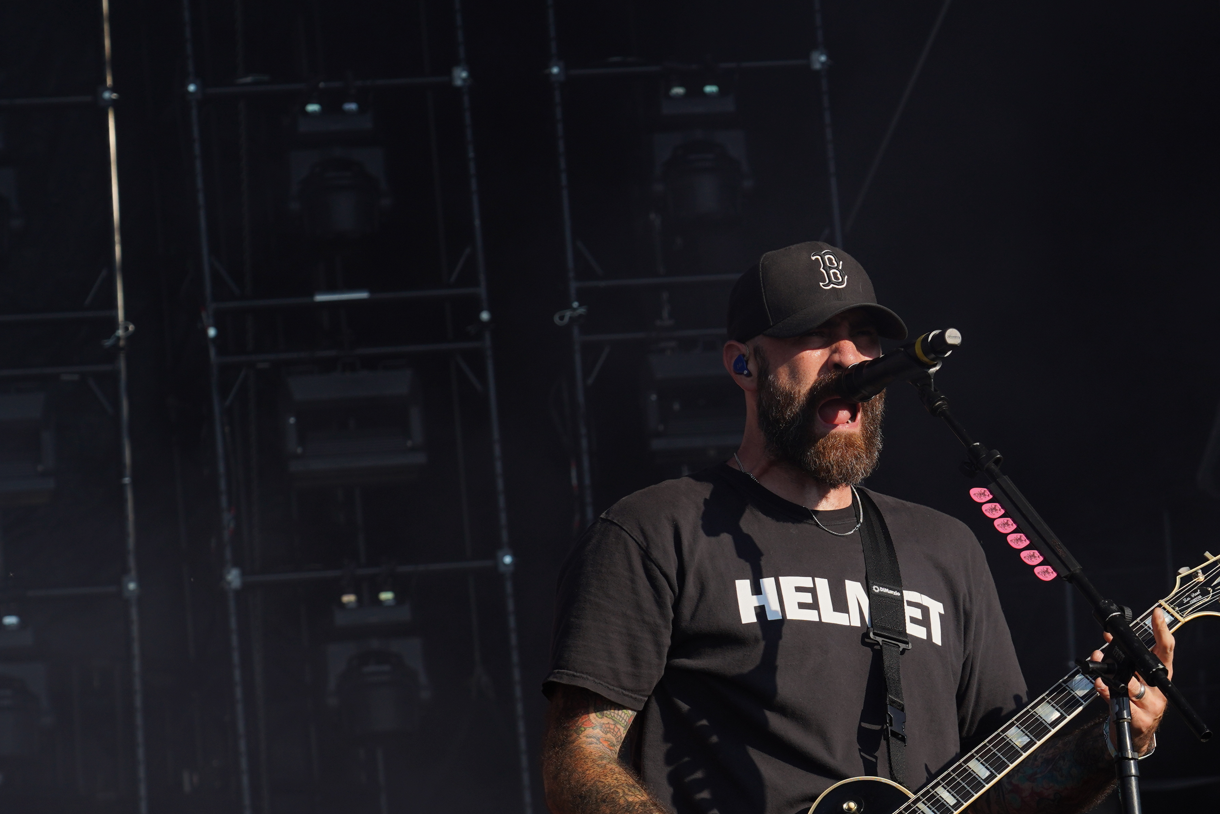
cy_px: 560
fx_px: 5896
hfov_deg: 11.8
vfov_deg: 7.9
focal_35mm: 174
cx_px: 911
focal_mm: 104
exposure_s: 1/400
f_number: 7.1
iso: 100
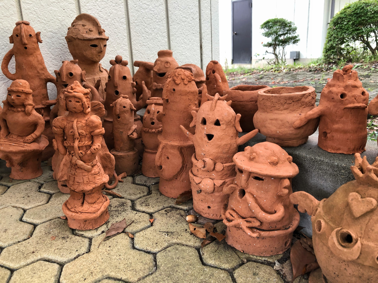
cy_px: 142
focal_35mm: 28
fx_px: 306
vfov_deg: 49.7
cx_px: 189
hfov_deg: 63.4
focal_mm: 3.99
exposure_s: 1/20
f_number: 1.8
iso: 40
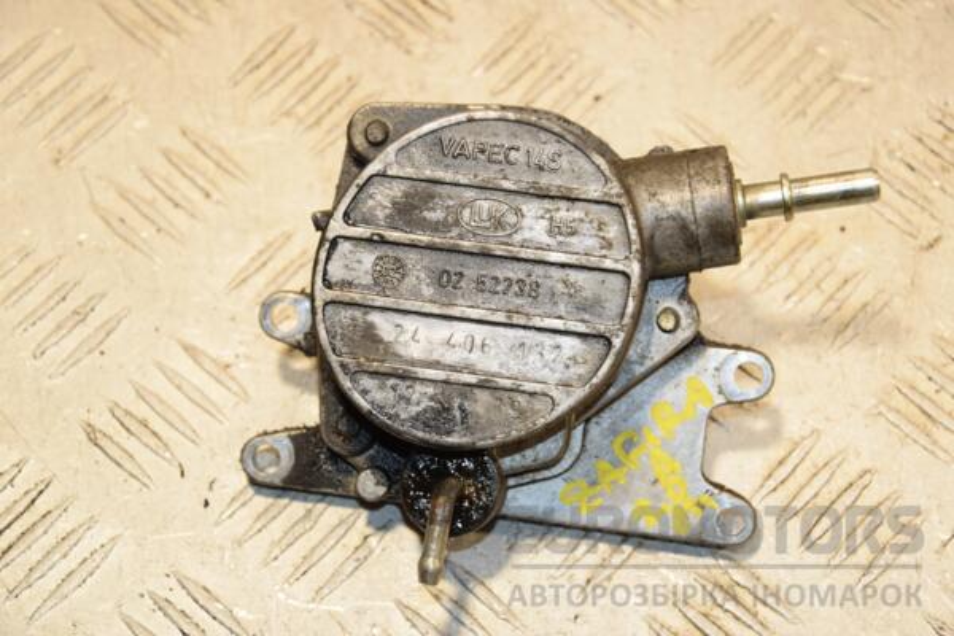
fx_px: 2623
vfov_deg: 13.8
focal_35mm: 99
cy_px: 318
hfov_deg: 20.6
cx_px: 477
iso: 800
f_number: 6.3
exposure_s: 1/200
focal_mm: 66
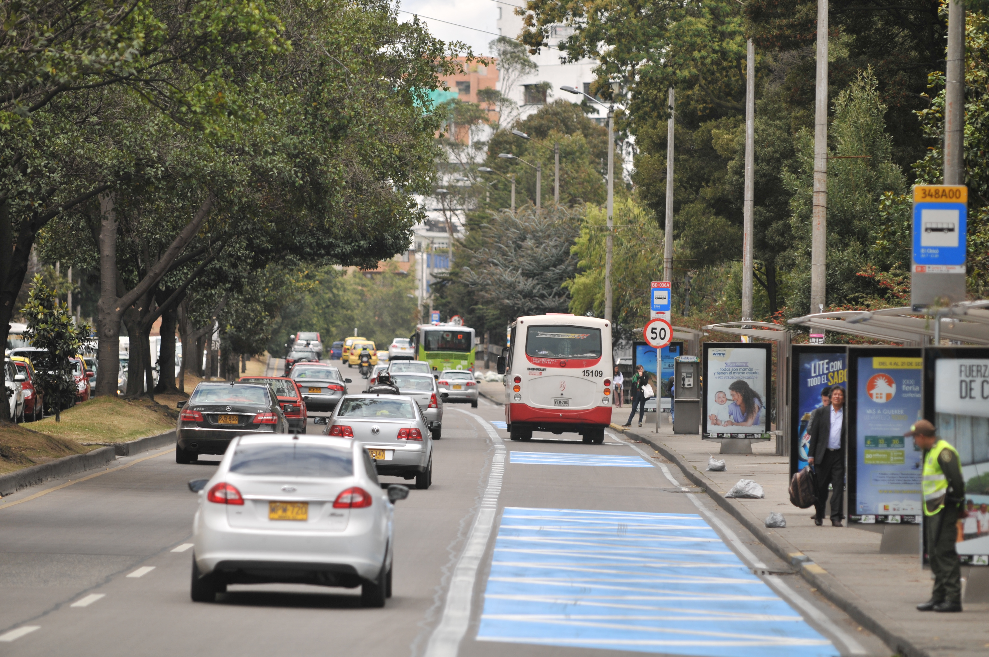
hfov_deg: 8.1
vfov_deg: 5.4
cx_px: 494
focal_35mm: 255
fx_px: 6997
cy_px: 328
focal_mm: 170
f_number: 2.8
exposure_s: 1/1250
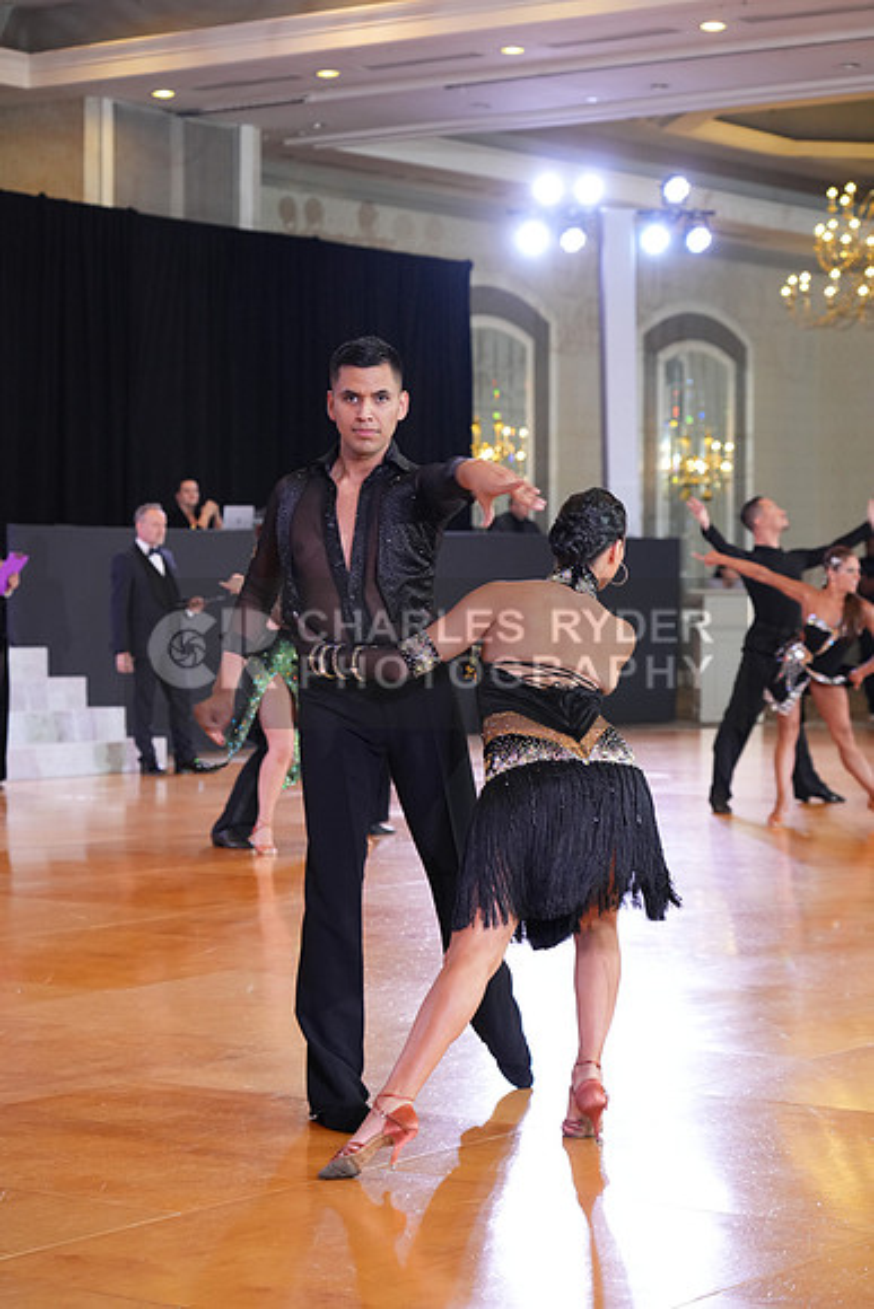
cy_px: 654
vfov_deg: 24.8
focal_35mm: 82
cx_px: 437
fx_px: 2984
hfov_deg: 16.7
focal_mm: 82
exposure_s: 1/125
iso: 2000
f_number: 4.5
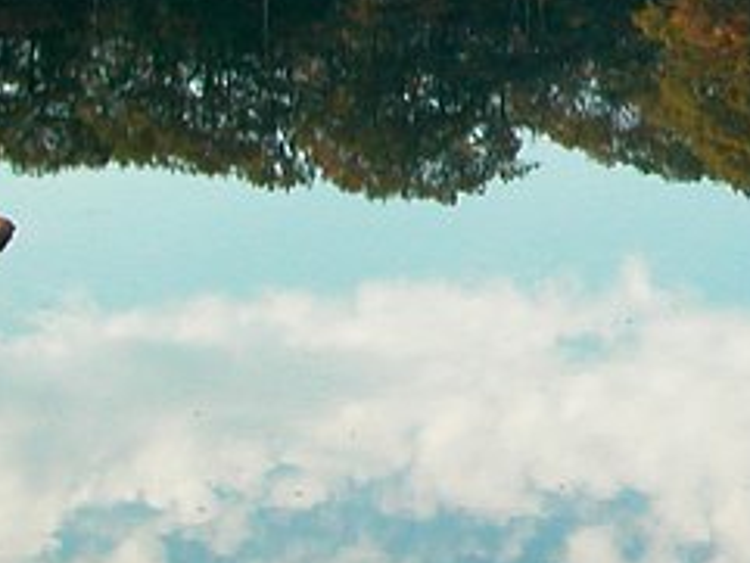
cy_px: -271
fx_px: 4140
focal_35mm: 191
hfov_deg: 9.9
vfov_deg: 7.6
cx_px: 1307
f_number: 3.3
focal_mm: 11.4
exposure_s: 1/148
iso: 100
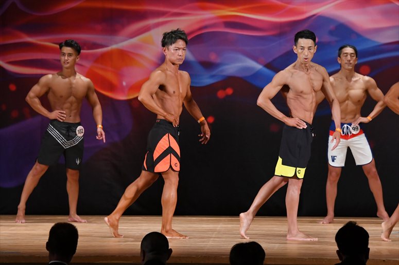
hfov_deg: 9.5
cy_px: 132
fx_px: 2404
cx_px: 200
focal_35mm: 217
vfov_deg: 6.3
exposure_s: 1/400
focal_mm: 145
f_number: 5.6
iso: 3200
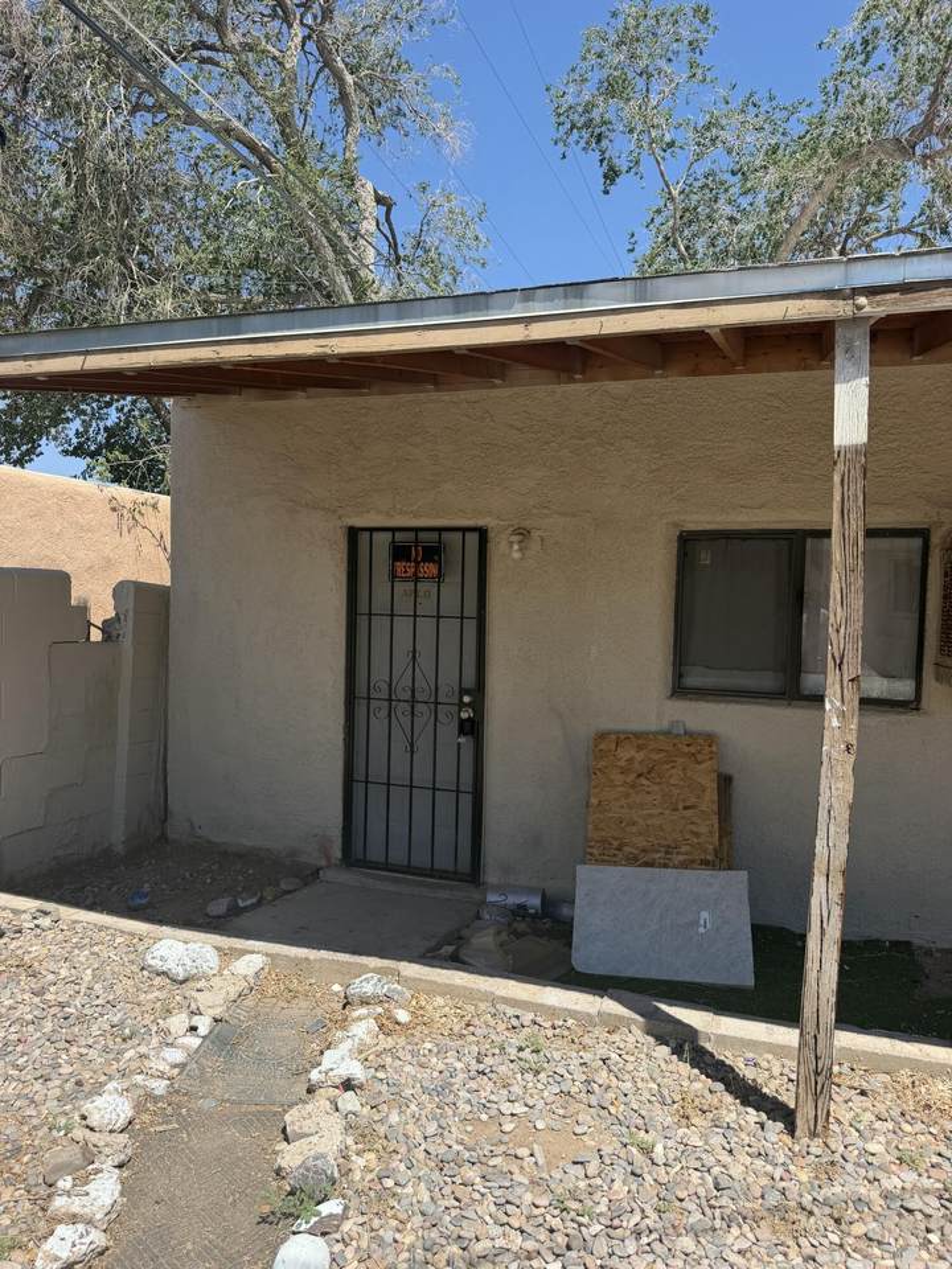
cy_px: 634
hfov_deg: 56.8
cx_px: 476
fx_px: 880
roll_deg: -2.9
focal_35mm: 24
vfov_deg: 71.6
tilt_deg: -3.3
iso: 80
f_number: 1.78
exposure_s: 1/3425
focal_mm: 6.76
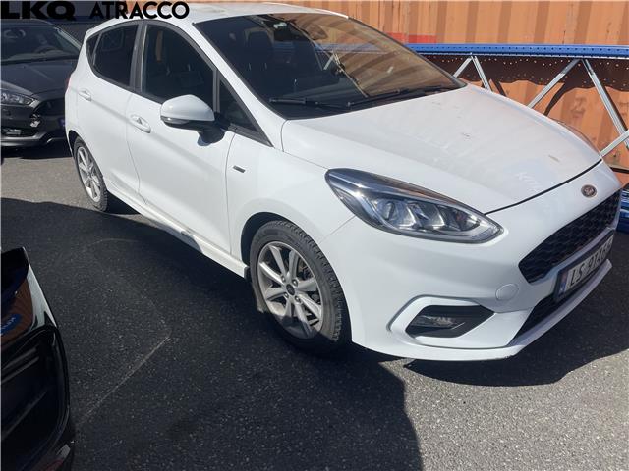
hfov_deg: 67.3
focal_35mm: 26
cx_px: 314
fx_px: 472
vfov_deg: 53.1
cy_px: 236
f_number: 1.6
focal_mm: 4.2
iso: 32
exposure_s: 1/8403
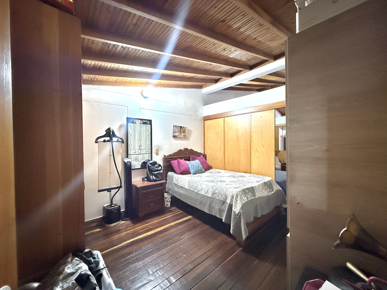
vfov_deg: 85.7
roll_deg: +0.5
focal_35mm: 14
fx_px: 157
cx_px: 194
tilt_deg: -0.6
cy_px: 145
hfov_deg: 102.1
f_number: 2.2
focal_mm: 2.22
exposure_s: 1/60
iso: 1250
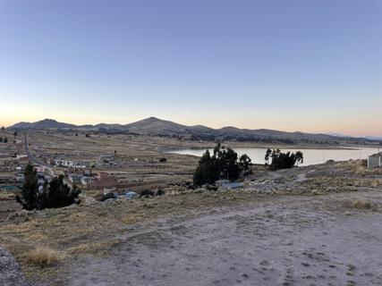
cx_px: 191
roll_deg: -1.0
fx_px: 287
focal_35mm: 26
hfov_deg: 67.3
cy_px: 143
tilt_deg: -0.6
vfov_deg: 53.0
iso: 32
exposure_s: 1/121
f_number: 1.6
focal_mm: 4.2
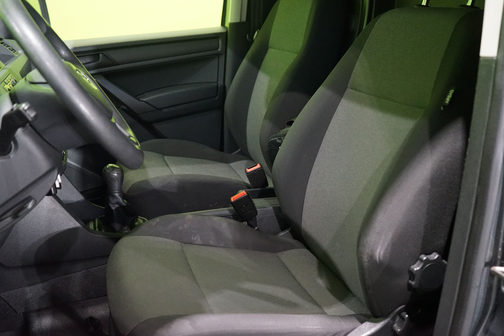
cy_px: 168
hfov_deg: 51.9
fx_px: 518
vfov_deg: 35.9
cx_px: 252
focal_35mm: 37
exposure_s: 1/60
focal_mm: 37
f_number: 4
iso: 6400
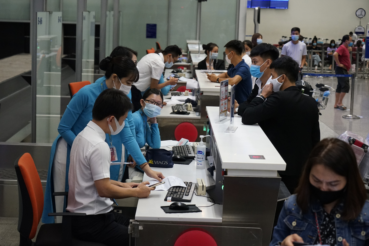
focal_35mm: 70
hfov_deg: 28.8
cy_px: 123
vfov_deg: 19.5
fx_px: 717
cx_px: 184
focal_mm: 70
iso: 3200
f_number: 5.6
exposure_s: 1/80
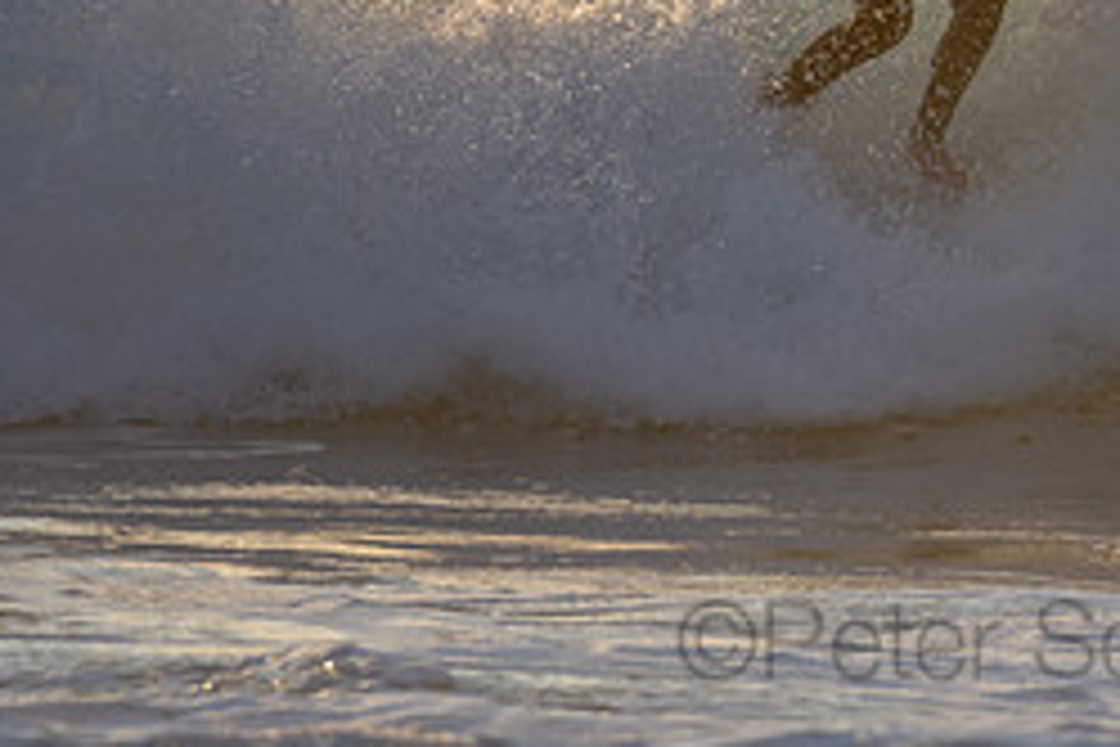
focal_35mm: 1675
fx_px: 52107
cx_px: 1026
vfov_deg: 0.8
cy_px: -106
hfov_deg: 1.2
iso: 250
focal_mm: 480
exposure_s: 1/1250
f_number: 5.6
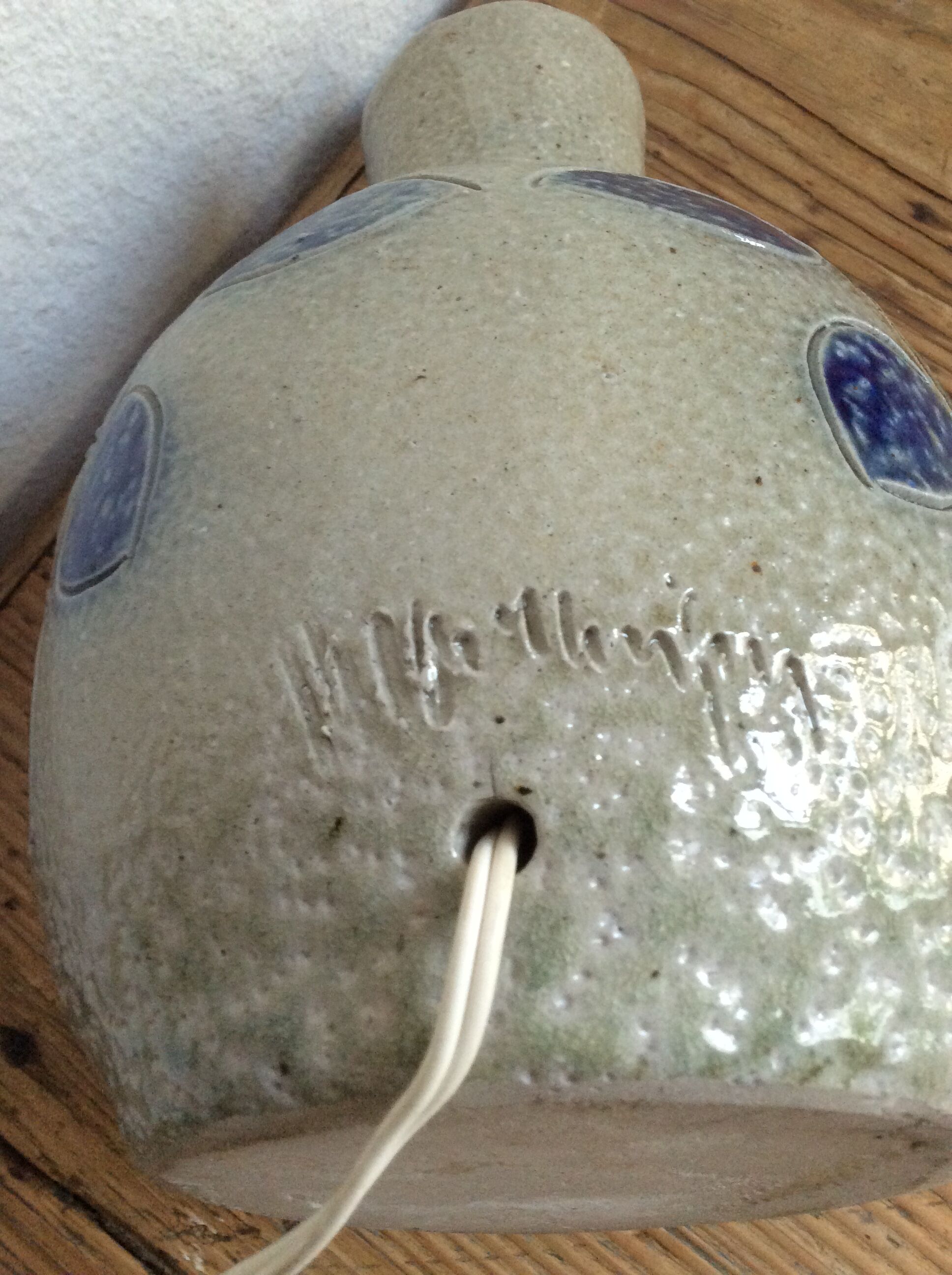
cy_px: 638
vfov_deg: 56.9
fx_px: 1177
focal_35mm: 32
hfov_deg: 44.1
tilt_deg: -76.6
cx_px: 476
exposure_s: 1/25
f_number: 2.4
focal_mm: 3.3
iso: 250
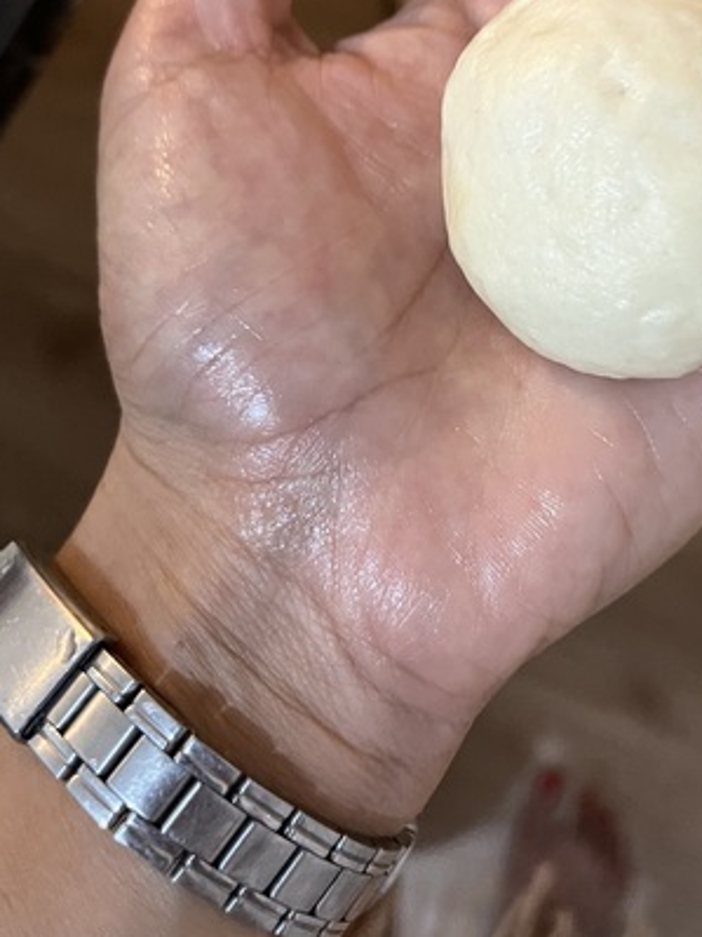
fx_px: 1217
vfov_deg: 41.0
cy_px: 251
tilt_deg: -73.3
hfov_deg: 31.4
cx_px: 554
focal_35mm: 45
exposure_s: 1/33
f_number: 1.6
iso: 400
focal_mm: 5.1
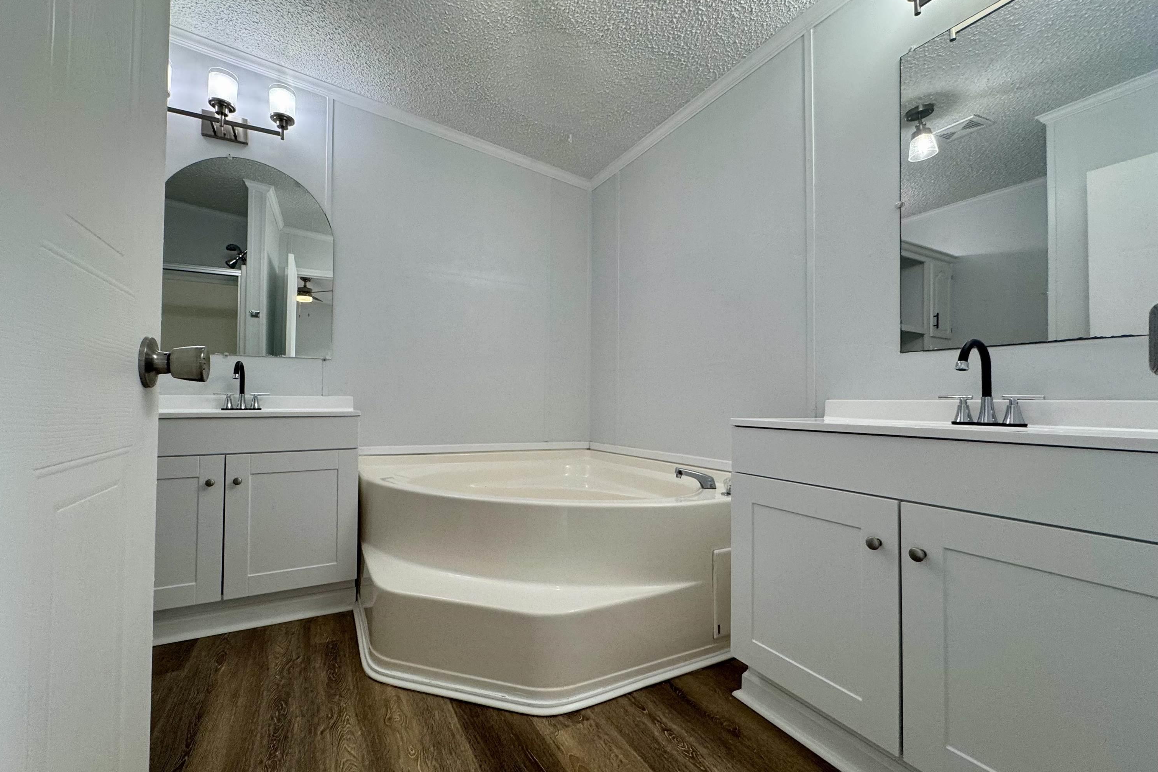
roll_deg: -0.5
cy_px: 388
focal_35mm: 15
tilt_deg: -0.2
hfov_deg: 100.4
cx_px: 563
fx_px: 482
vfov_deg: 77.3
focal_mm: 2.22
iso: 125
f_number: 2.2
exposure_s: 1/120
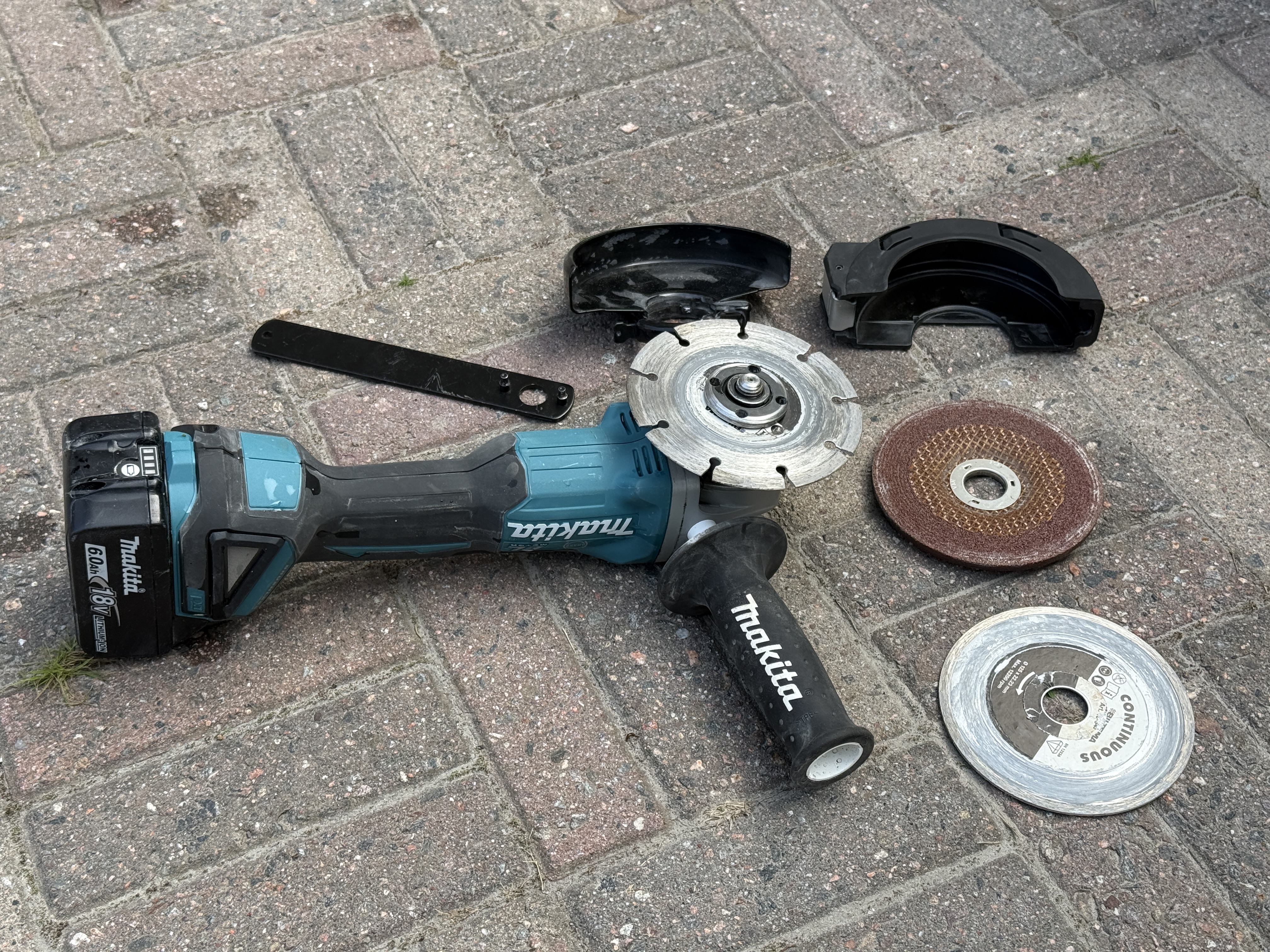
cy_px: 476
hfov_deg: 39.7
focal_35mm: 48
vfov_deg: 30.3
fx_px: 1761
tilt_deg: -46.8
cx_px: 635
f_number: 1.78
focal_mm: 6.76
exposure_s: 1/769
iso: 80
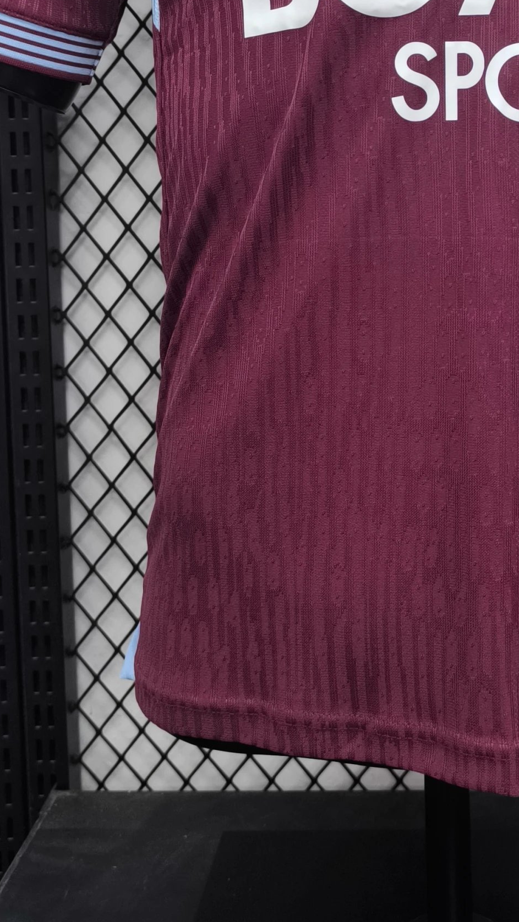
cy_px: 192
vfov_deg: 39.1
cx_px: 450
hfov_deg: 23.0
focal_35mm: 51
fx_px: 1248
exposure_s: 1/50
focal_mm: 6.14
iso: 500
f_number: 1.65
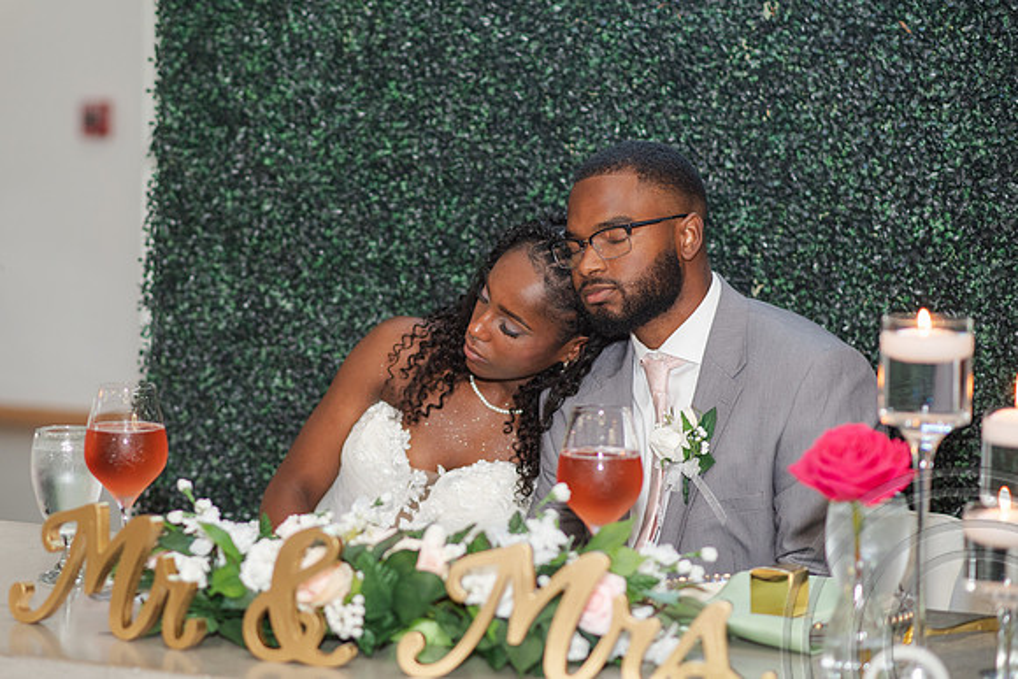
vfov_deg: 13.0
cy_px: 308
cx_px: 394
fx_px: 2971
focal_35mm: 105
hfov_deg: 19.4
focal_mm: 85
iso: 500
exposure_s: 1/125
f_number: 2.5
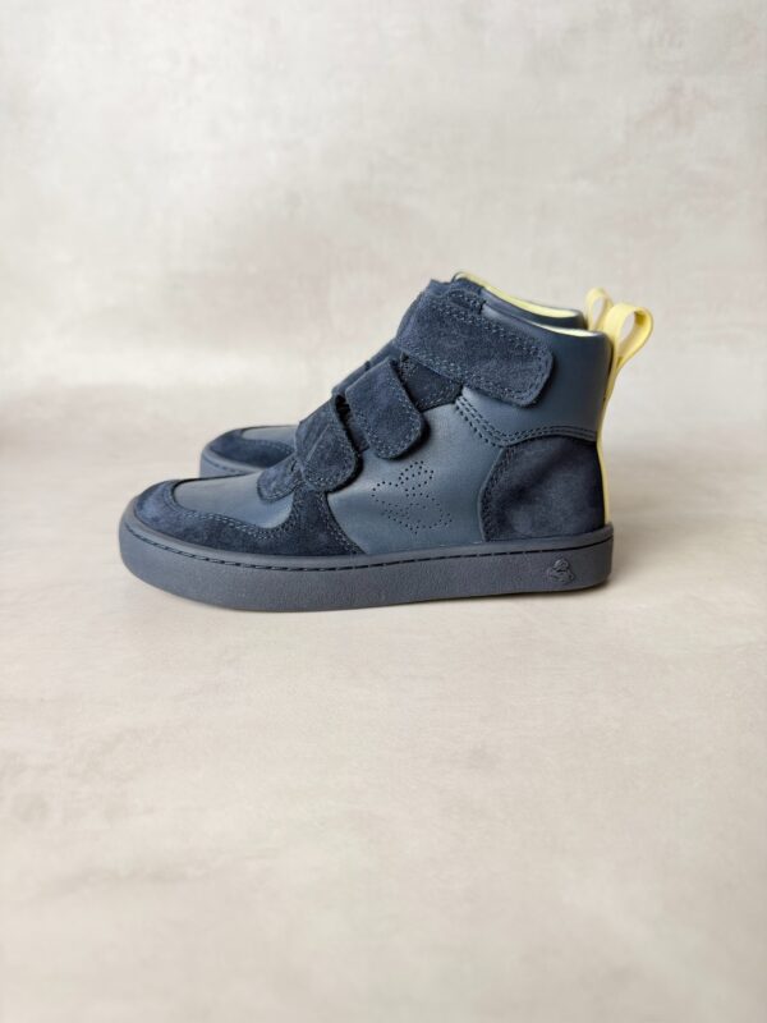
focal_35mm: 24
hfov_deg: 56.8
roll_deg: +0.4
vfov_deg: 71.6
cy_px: 512
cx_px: 384
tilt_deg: -18.6
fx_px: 709
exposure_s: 1/100
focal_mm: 6.76
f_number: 1.78
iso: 160
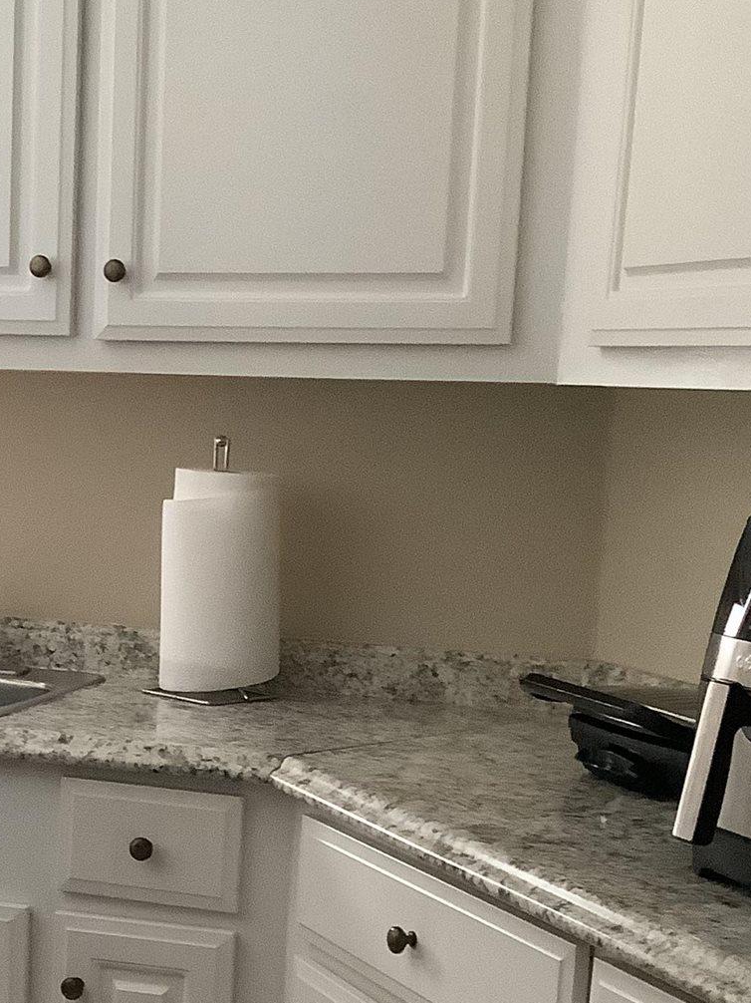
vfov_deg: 27.0
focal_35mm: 71
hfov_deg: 20.3
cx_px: 88
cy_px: 755
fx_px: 2055
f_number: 2.4
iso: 400
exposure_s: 1/50
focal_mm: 3.3
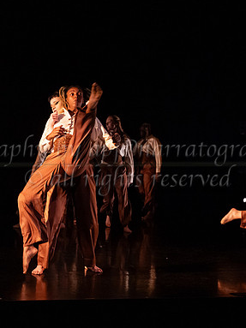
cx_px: 70
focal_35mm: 88
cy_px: 162
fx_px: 834
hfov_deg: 16.7
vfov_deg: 22.3
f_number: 4
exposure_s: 1/400
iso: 4000
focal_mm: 50
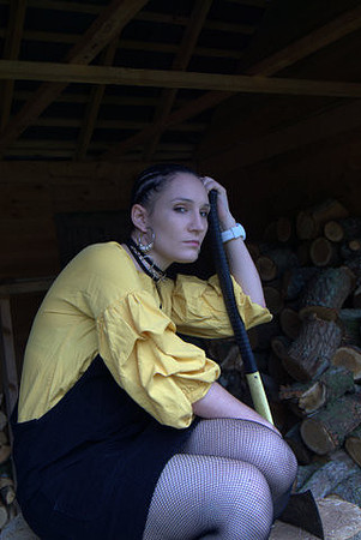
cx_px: 180
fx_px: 585
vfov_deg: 49.5
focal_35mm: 39
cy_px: 270
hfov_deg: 34.3
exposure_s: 1/80
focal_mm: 26
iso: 100
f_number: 5
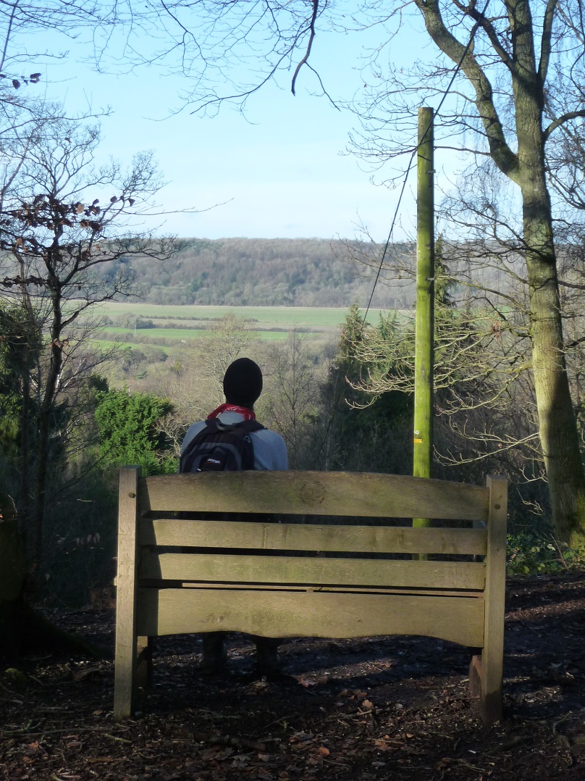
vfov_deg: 31.2
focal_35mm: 62
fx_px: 1398
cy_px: 390
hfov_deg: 23.6
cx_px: 292
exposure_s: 1/250
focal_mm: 10.5
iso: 160
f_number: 4.5
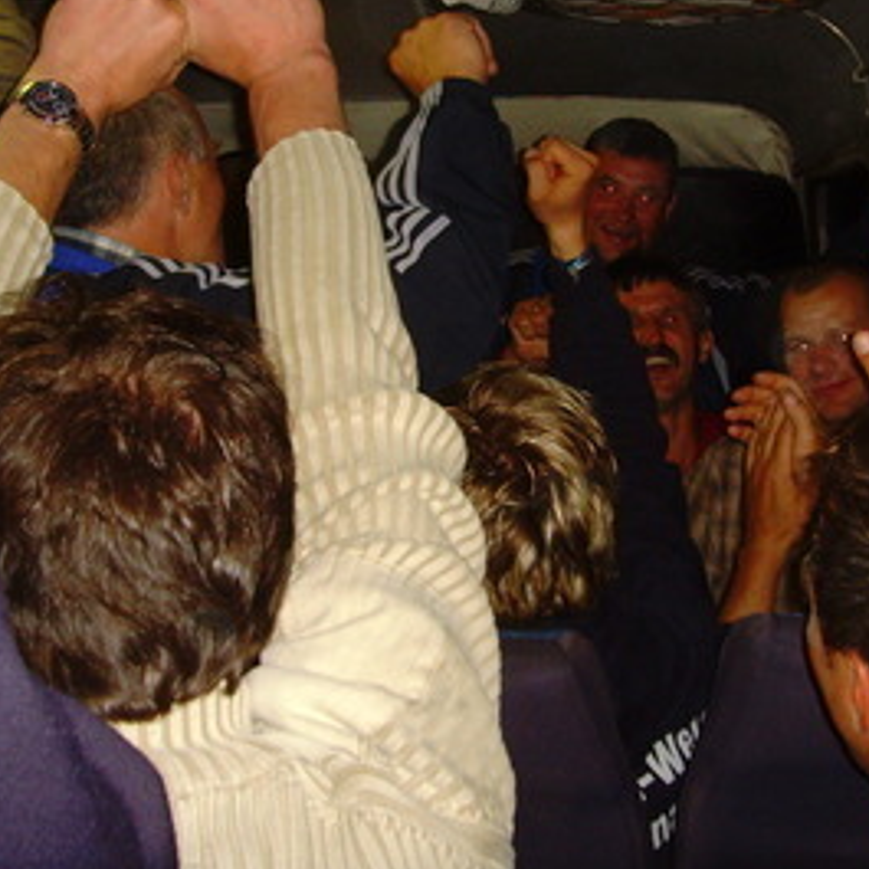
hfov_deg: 26.4
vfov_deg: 26.4
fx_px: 1846
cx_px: 521
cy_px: 339
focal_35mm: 65
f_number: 3.5
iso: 200
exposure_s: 1/45
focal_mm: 6.6
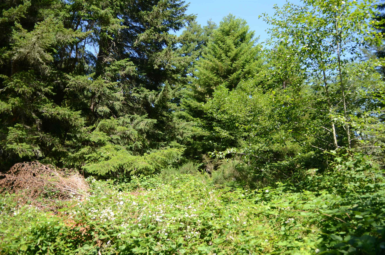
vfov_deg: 50.2
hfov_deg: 70.6
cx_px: 192
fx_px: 272
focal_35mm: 26
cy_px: 128
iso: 100
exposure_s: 1/500
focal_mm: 17
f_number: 2.8
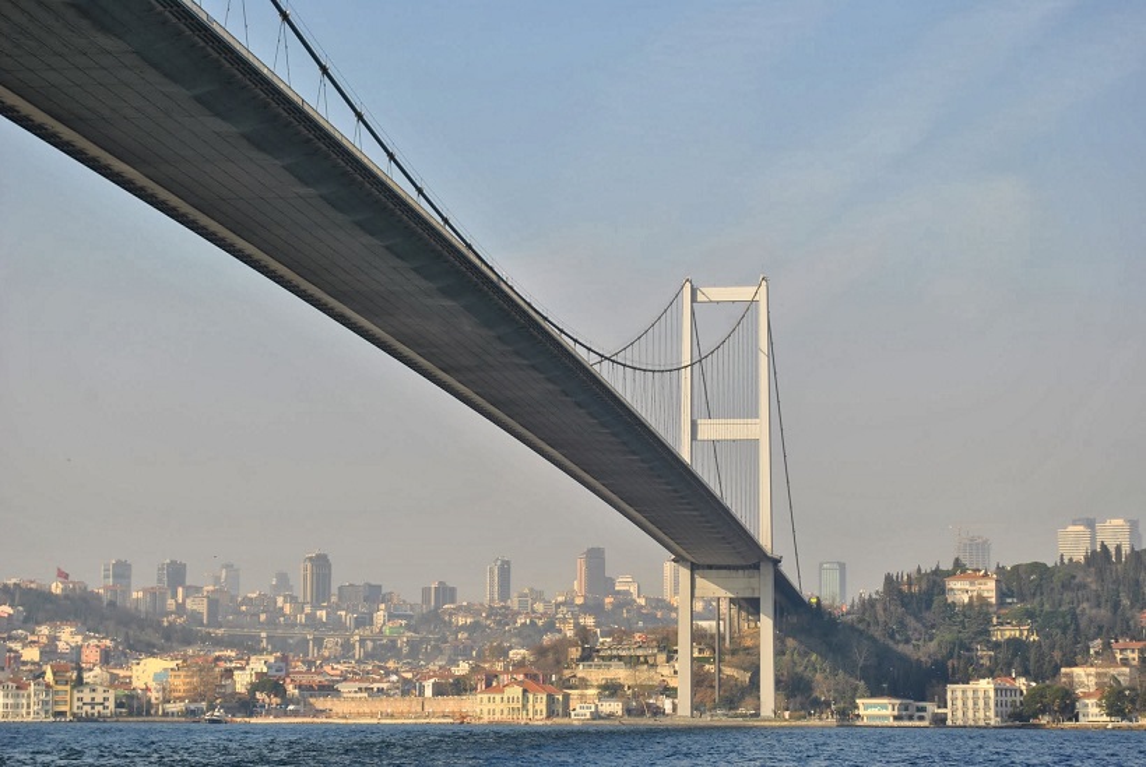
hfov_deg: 24.6
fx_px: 2629
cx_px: 573
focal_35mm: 82
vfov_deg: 16.6
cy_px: 384
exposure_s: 1/250
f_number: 8
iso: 100
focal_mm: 55
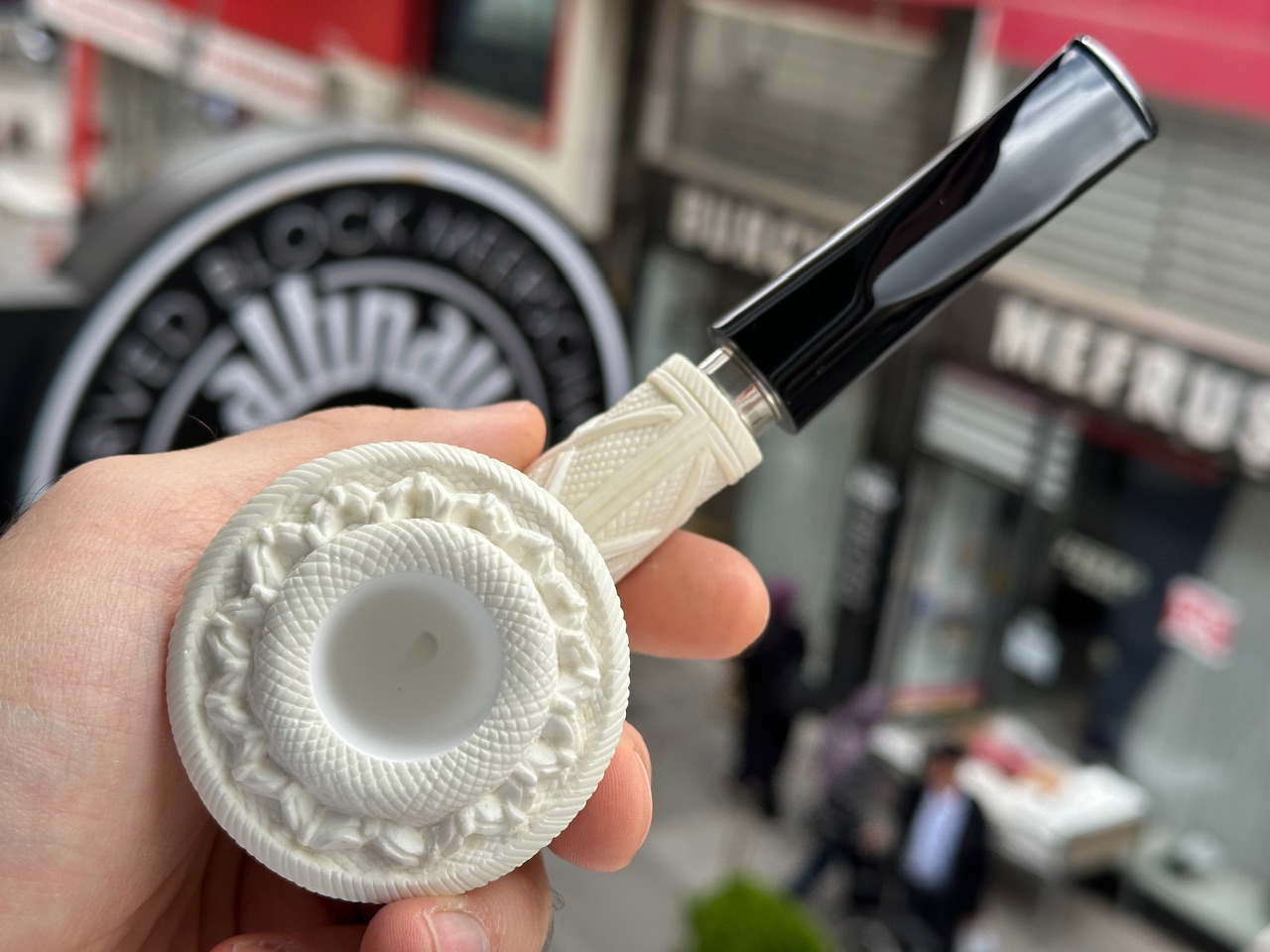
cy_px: 476
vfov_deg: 30.3
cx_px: 635
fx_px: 1761
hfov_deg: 39.7
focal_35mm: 48
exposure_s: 1/1185
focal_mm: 6.86
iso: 64
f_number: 1.78
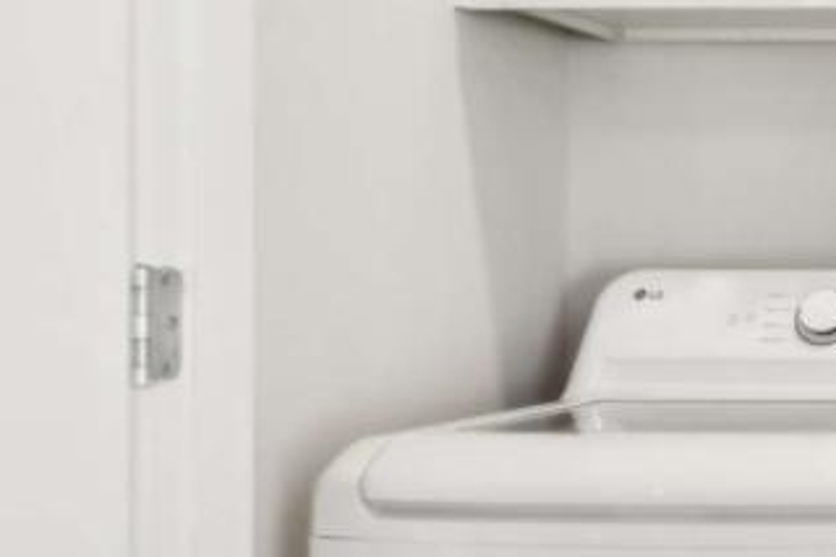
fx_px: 1393
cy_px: 272
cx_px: 1165
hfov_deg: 26.6
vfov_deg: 22.6
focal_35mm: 60
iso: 400
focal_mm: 16
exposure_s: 1/30
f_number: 8
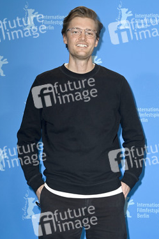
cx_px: 83
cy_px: 125
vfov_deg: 26.3
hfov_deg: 17.7
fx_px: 511
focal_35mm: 77
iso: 800
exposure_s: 1/250
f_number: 5.6
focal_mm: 72
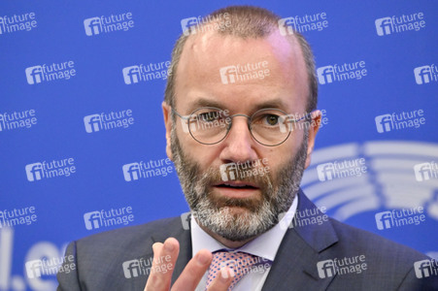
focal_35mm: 370
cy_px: 146
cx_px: 219
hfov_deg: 5.6
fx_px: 4498
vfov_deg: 3.7
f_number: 6
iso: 5000
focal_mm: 370
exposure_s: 1/400
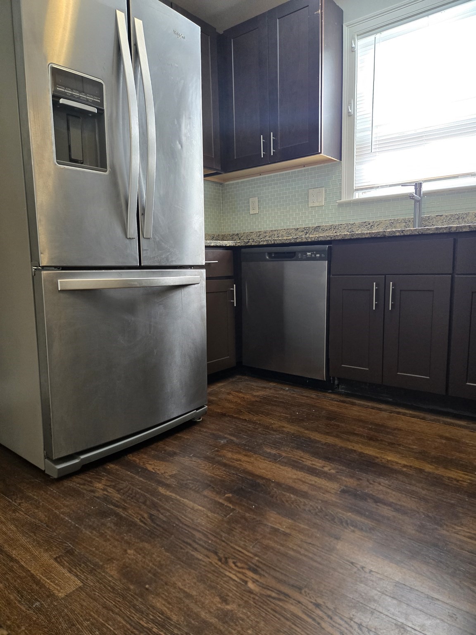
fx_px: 422
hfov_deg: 58.9
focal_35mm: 23
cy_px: 318
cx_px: 238
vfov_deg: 73.9
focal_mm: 5.4
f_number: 1.8
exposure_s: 1/120
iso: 500
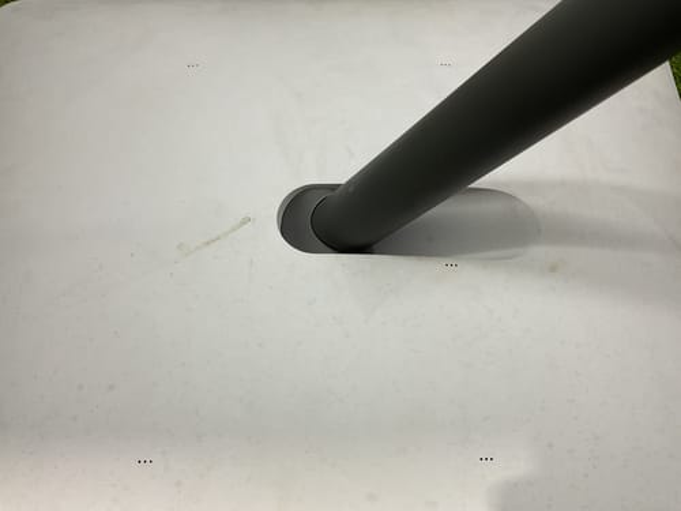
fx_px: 571
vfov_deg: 48.2
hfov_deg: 61.7
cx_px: 340
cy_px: 256
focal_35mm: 29
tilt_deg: -66.7
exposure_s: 1/100
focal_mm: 3
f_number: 1.8
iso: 32
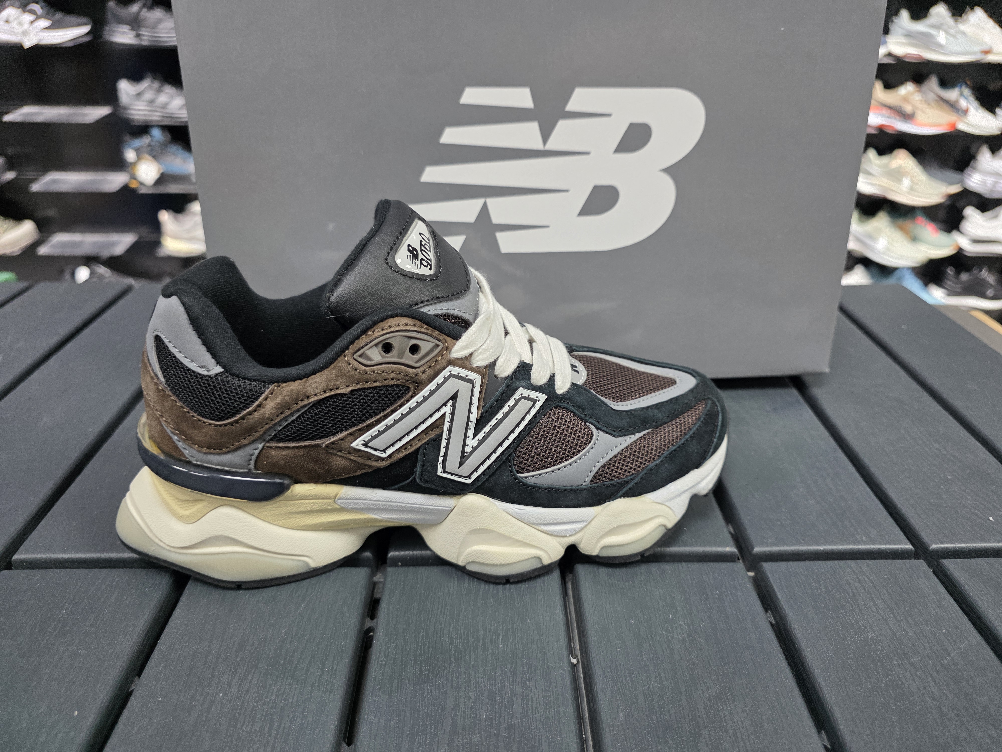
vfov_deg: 58.9
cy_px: 376
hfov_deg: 73.9
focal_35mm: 23
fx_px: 666
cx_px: 501
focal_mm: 6.3
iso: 200
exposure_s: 1/100
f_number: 1.7
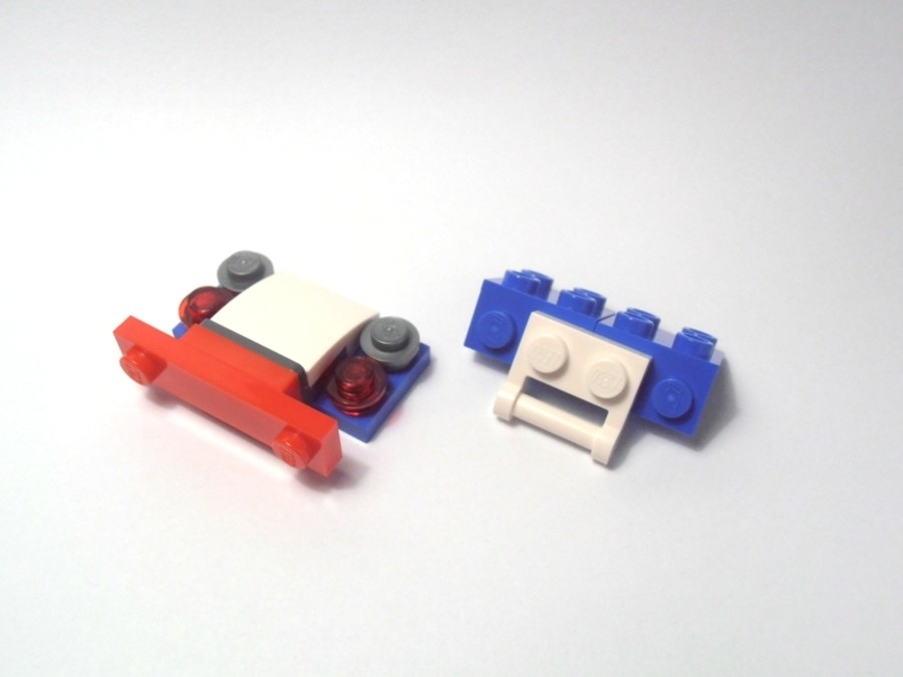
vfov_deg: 38.7
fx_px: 965
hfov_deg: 50.1
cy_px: 338
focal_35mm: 37
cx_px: 452
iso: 80
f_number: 3.9
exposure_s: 1/125
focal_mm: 6.61
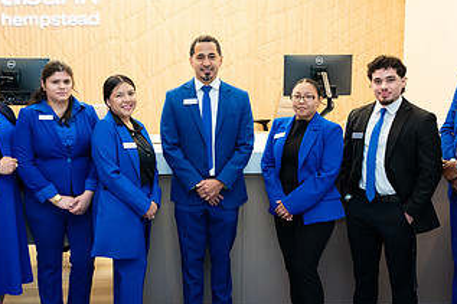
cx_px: 180
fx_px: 596
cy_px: 135
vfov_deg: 28.6
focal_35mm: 47
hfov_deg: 41.7
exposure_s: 1/250
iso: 1600
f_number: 4
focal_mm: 25.5
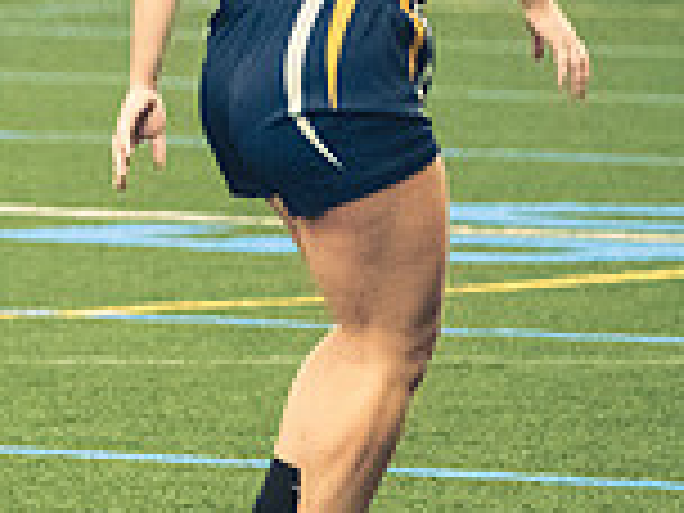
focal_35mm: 686
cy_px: 256
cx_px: -459
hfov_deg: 2.9
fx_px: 13555
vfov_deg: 2.2
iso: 12800
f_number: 2.8
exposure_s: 1/500
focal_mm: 125
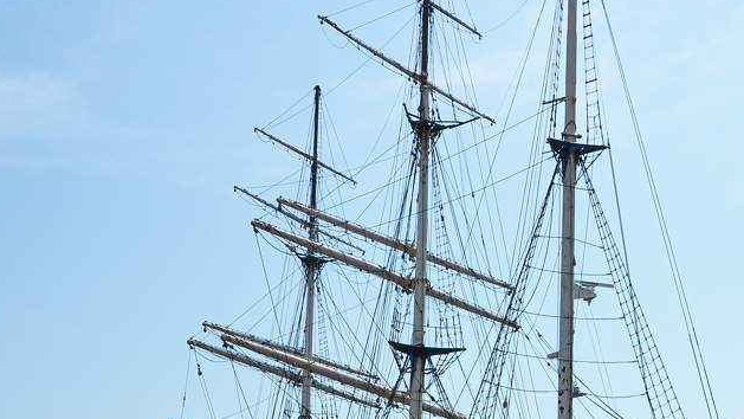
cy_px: 333
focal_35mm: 60
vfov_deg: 19.9
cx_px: 413
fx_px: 1184
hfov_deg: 34.9
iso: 100
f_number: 8
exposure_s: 1/500
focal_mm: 20
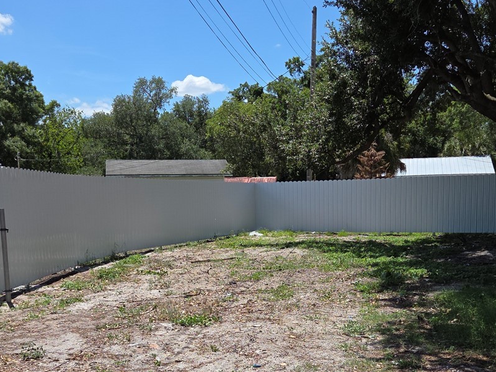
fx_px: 659
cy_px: 298
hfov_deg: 41.2
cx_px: 264
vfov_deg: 30.7
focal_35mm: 46
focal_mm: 5.4
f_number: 1.8
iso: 25
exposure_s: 1/1765
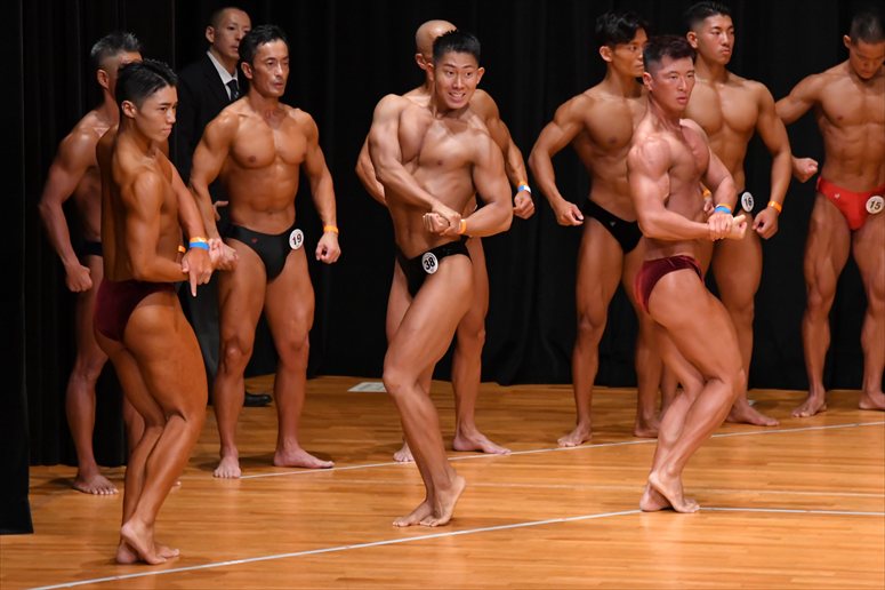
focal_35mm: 270
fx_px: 6634
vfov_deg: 5.1
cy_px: 295
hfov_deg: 7.6
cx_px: 442
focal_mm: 180
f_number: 5.6
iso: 5000
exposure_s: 1/400
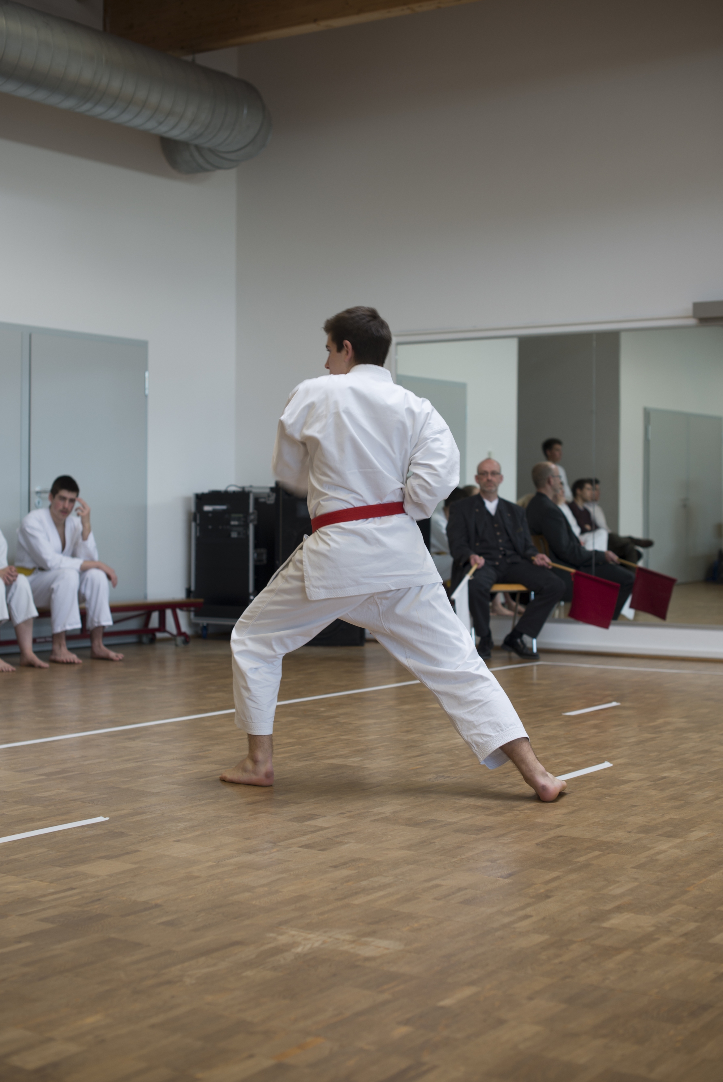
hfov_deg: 27.0
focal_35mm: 50
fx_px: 1505
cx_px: 362
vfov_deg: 39.6
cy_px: 541
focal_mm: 50
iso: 100
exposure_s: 1/50
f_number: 3.2
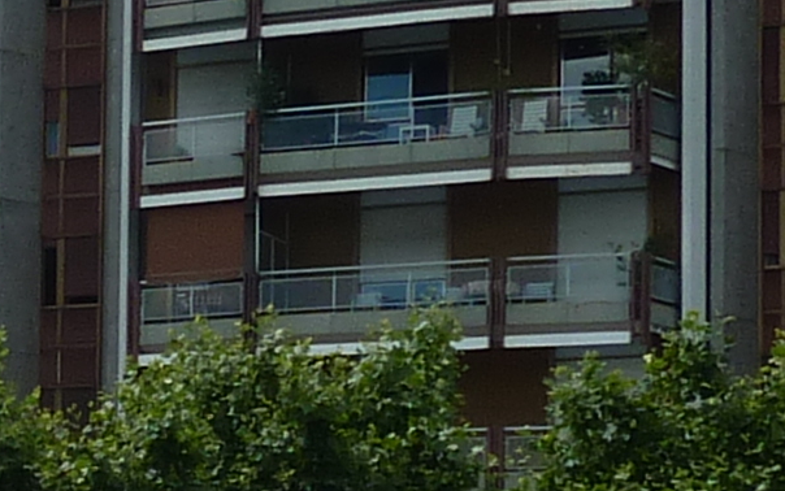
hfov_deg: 12.6
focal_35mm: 160
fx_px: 3424
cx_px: -308
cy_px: 631
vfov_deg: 8.1
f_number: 5
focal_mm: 4.1
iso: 80
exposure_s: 1/500
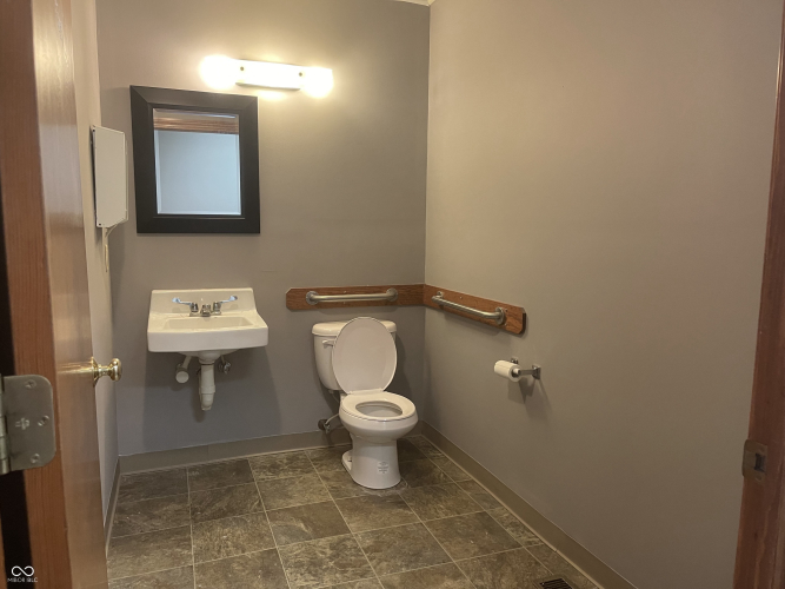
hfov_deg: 69.4
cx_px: 392
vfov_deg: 54.9
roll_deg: -0.6
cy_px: 294
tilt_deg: -8.4
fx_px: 567
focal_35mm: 25
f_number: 1.6
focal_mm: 5.1
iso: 400
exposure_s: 1/60
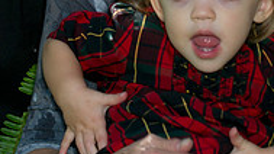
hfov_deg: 7.1
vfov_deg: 3.9
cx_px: 142
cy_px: -103
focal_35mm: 306
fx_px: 2222
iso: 250
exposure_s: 1/125
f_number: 5
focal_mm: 95
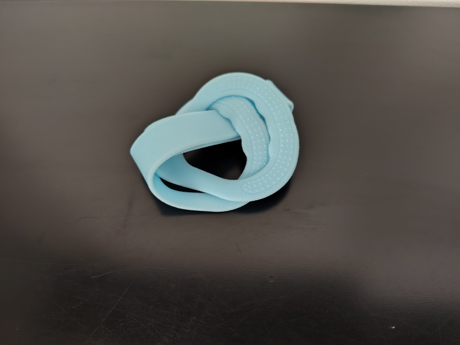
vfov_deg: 56.8
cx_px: 230
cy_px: 172
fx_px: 319
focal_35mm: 24
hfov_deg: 71.6
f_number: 1.8
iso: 1710
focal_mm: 5.56
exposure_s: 1/60
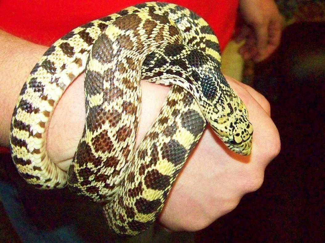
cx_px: 162
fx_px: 460
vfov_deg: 29.7
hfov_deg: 38.9
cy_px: 122
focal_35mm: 49
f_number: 2.8
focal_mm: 7.6
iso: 1600
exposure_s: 1/500
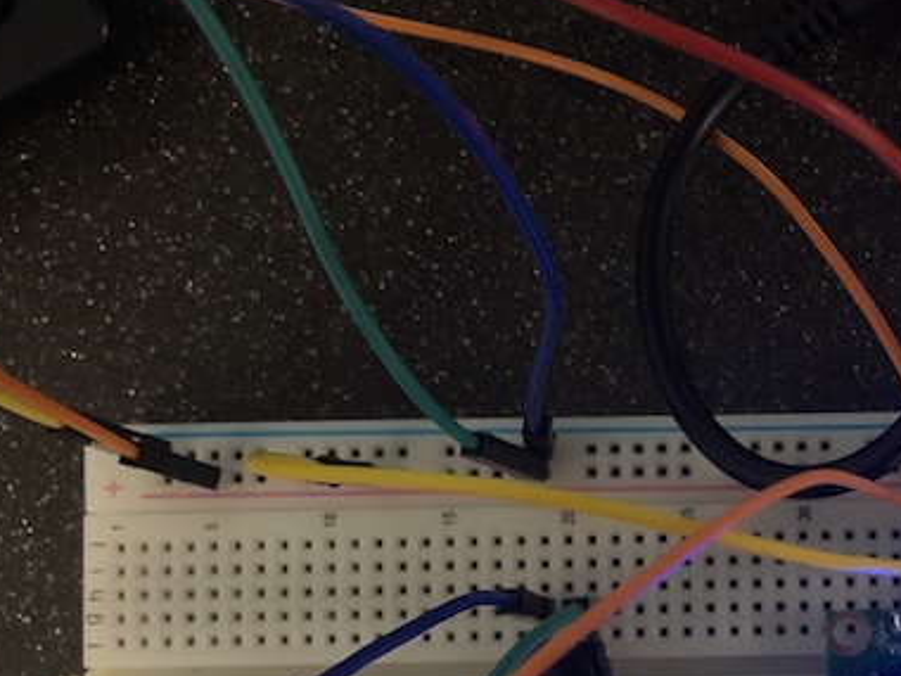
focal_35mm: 59
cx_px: 837
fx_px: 1536
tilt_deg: -86.5
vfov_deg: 24.4
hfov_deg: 31.0
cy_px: 546
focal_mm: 3.99
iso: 64
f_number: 1.8
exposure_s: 1/15
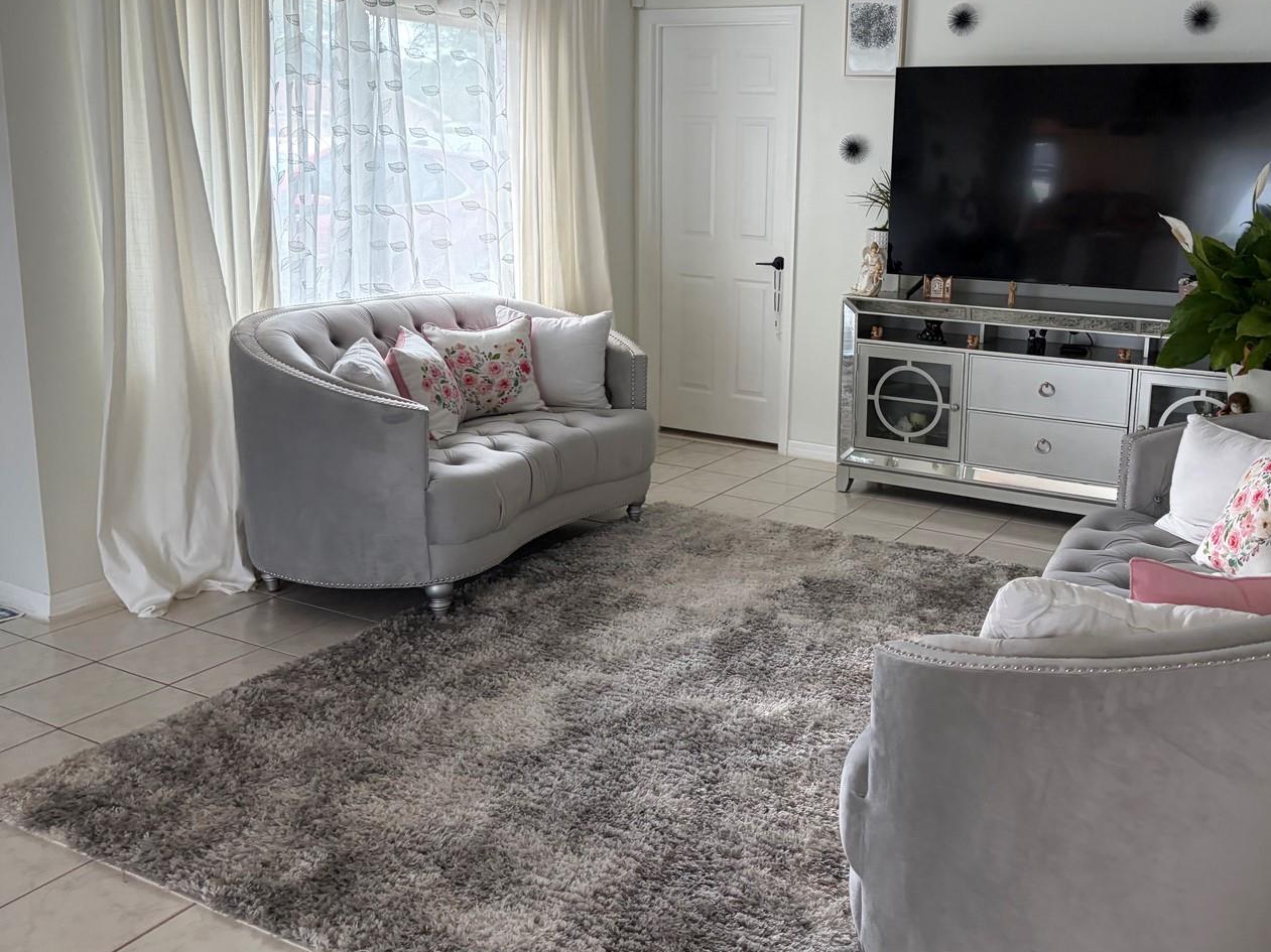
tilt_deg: -9.8
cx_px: 790
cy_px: 387
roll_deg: -0.1
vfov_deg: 42.7
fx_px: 1211
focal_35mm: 33
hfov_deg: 54.8
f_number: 1.6
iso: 200
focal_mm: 5.96
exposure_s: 1/120
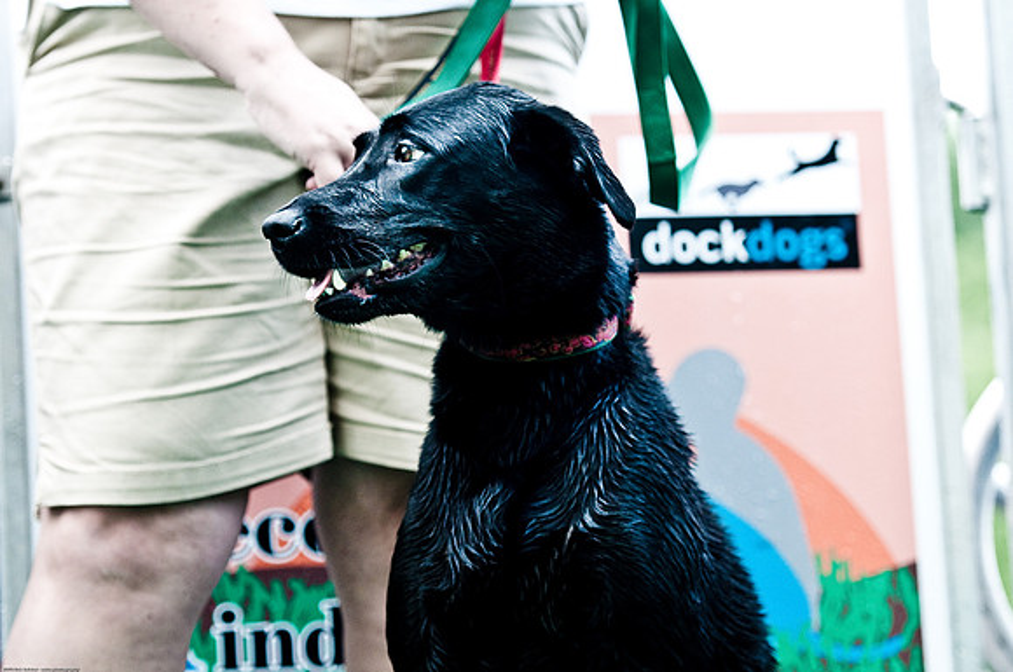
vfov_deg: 8.1
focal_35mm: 168
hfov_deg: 12.2
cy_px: 336
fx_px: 4721
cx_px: 506
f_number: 2.8
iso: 200
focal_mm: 112
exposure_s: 1/800
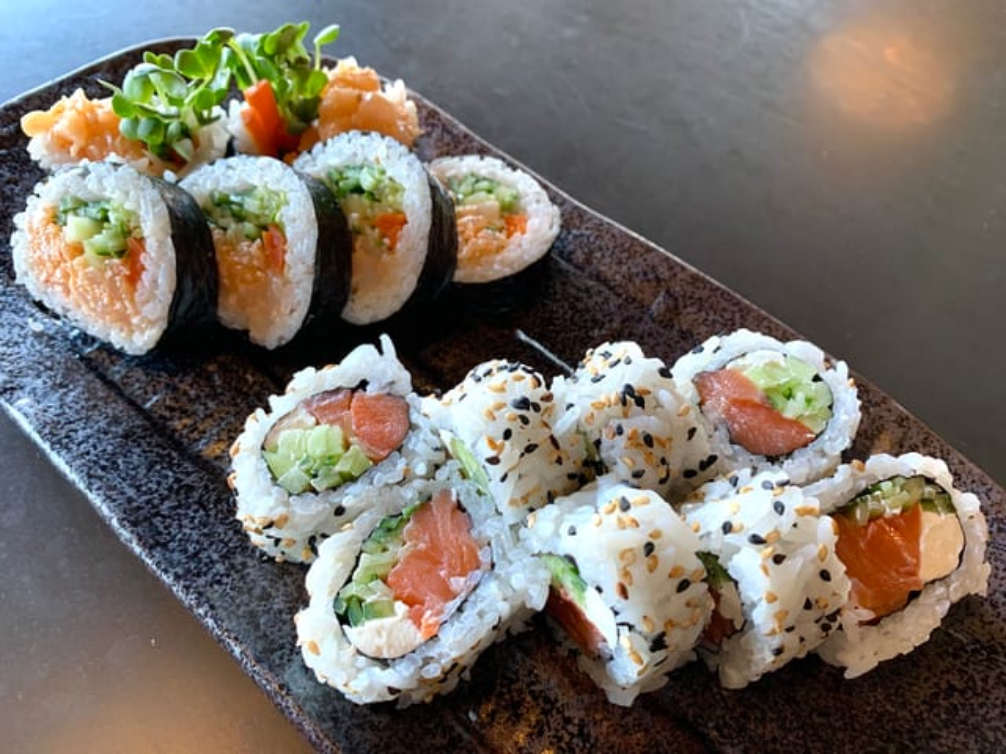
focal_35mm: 26
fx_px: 756
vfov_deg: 53.1
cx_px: 503
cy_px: 377
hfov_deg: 67.3
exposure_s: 1/60
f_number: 1.8
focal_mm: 4.25
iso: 125
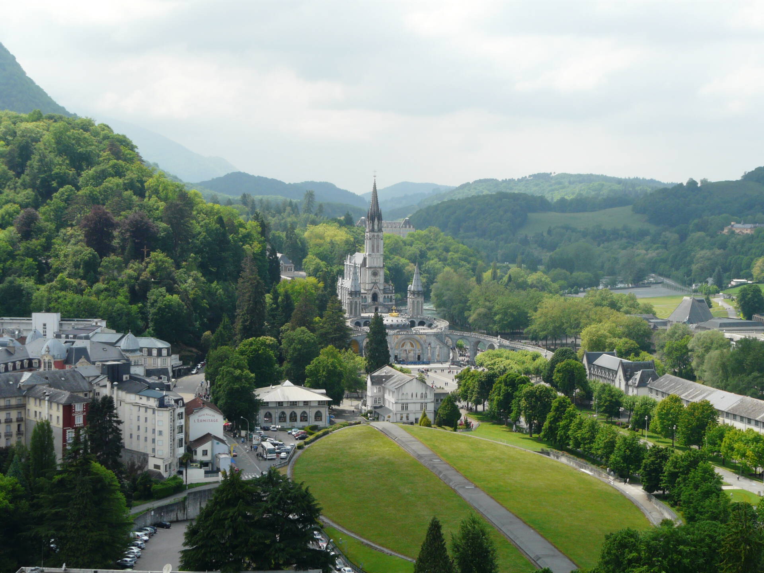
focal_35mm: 64
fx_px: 1413
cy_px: 286
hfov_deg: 30.3
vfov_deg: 22.9
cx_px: 382
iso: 100
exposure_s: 1/400
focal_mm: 10.5
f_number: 5.6
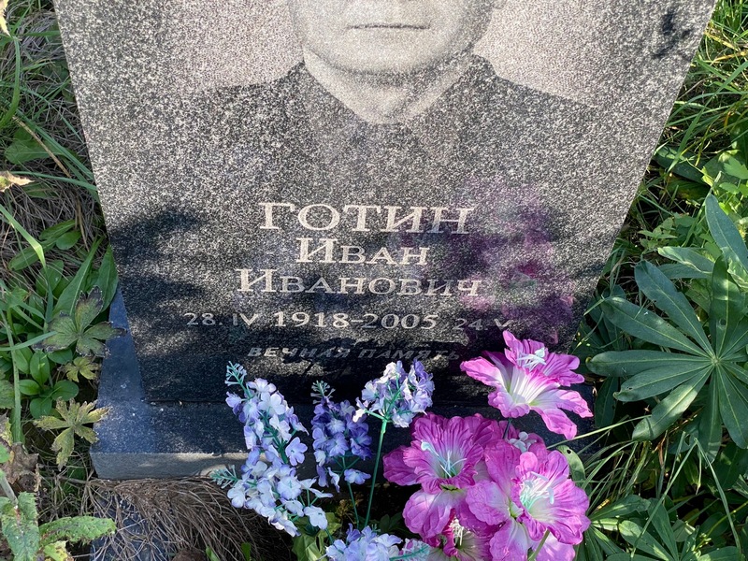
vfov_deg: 28.0
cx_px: 374
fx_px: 1124
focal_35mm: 52
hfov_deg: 36.8
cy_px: 280
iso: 20
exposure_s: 1/448
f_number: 2
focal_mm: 6
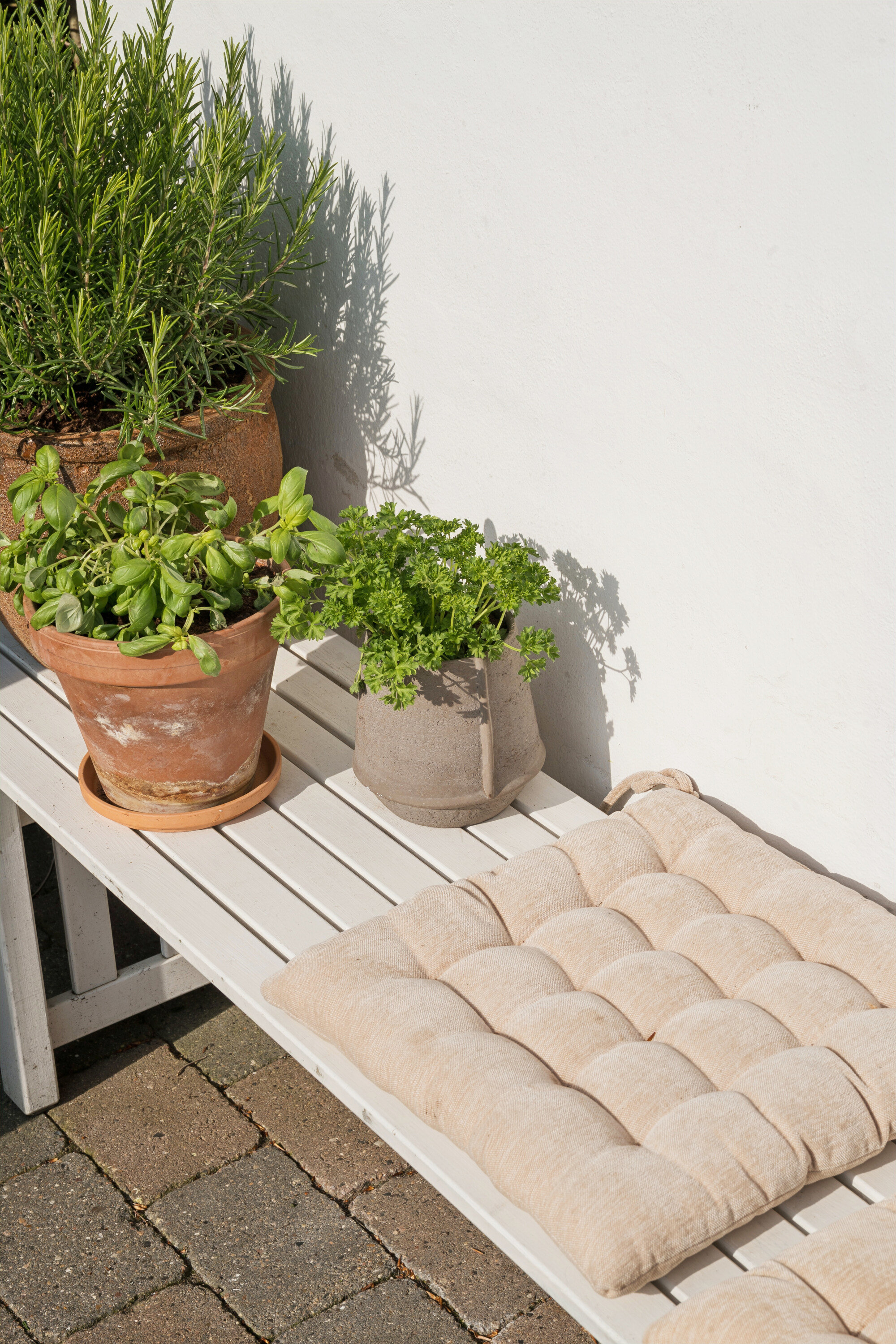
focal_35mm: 70
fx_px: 2613
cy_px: 672
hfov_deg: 19.5
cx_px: 448
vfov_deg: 28.8
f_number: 14
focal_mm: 70
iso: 125
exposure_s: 1/160
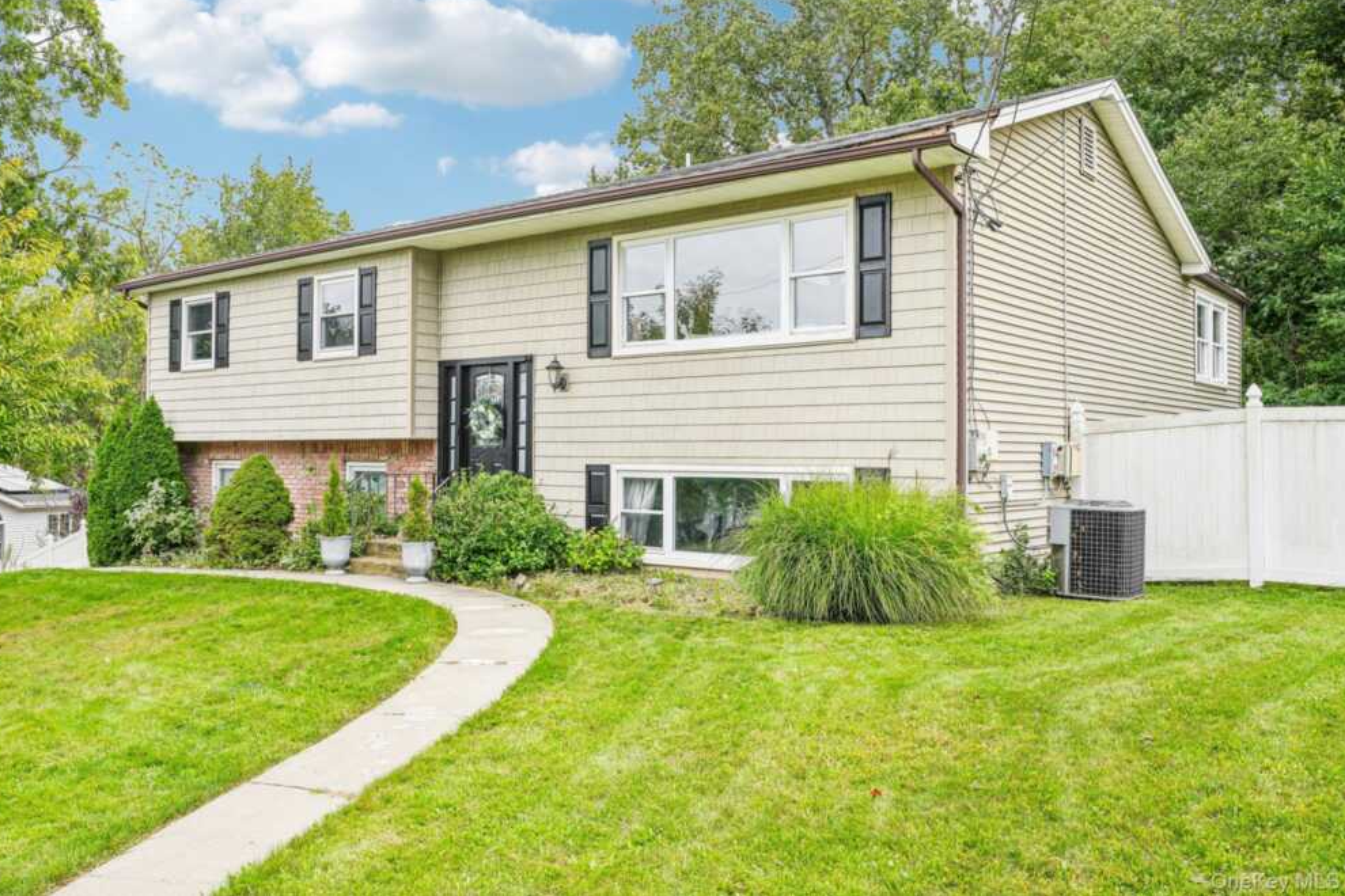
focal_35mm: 30
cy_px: 434
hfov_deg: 61.9
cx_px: 653
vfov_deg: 43.6
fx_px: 1121
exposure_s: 1/100
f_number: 8
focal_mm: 29
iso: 100
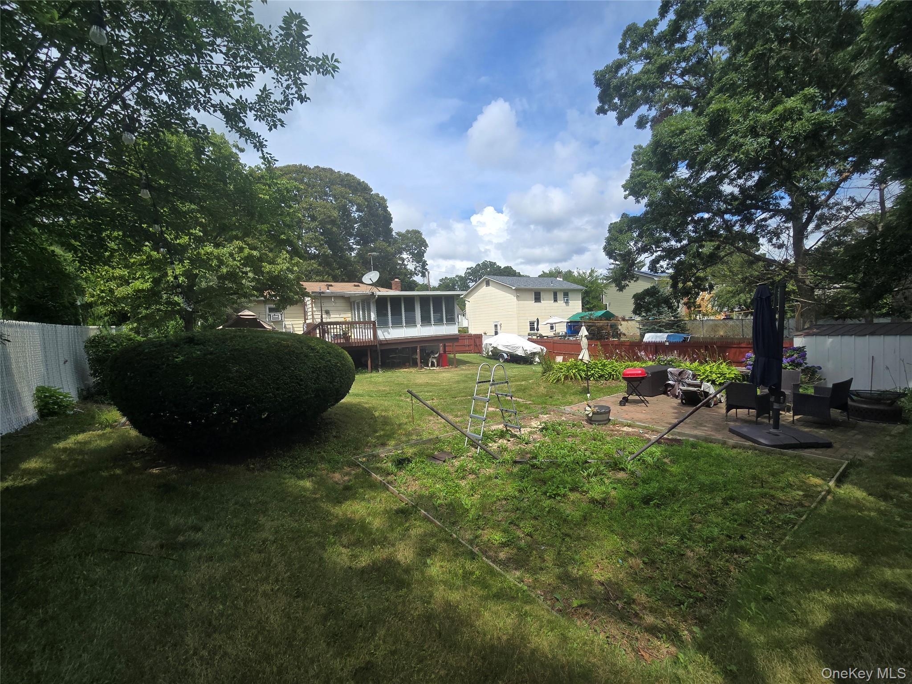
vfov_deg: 89.9
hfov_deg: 106.2
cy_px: 342
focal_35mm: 13
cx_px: 456
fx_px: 343
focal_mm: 2.2
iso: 50
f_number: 2.2
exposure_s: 1/1819
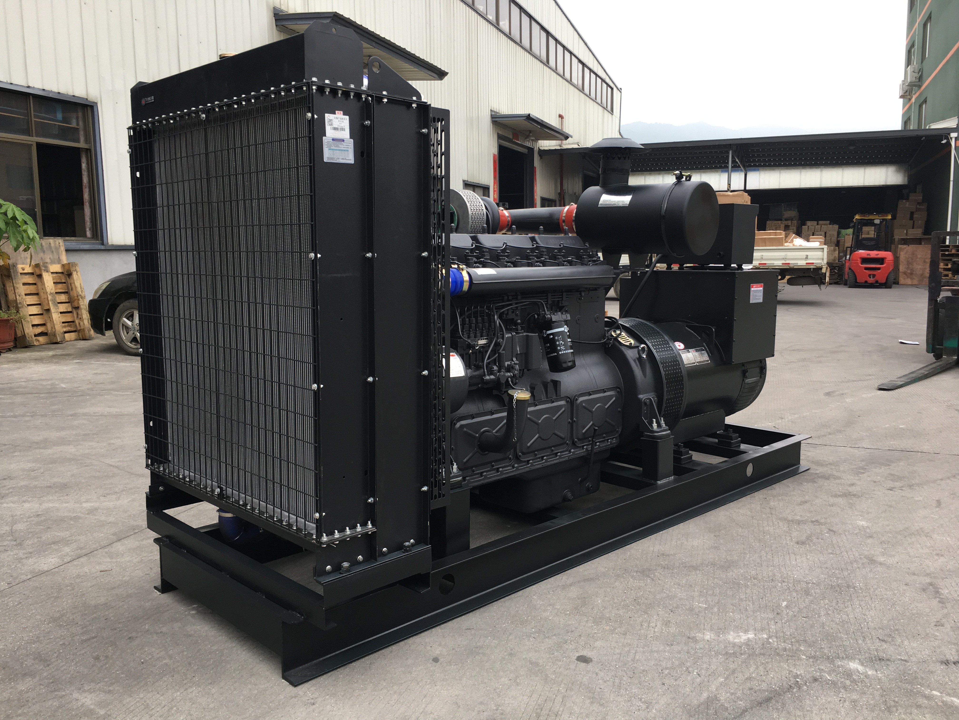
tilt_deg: -7.5
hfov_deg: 61.7
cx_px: 480
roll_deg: +0.6
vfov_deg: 48.2
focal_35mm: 29
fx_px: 803
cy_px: 360
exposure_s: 1/100
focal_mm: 4.15
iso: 25
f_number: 2.2
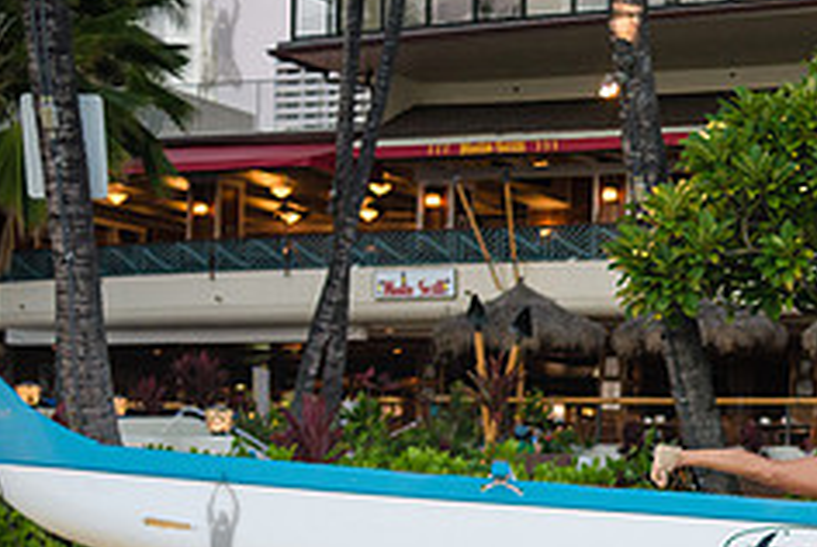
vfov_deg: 15.7
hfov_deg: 22.3
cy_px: 531
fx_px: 1954
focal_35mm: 86
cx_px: 890
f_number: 2.5
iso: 1000
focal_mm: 35
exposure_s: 1/1000
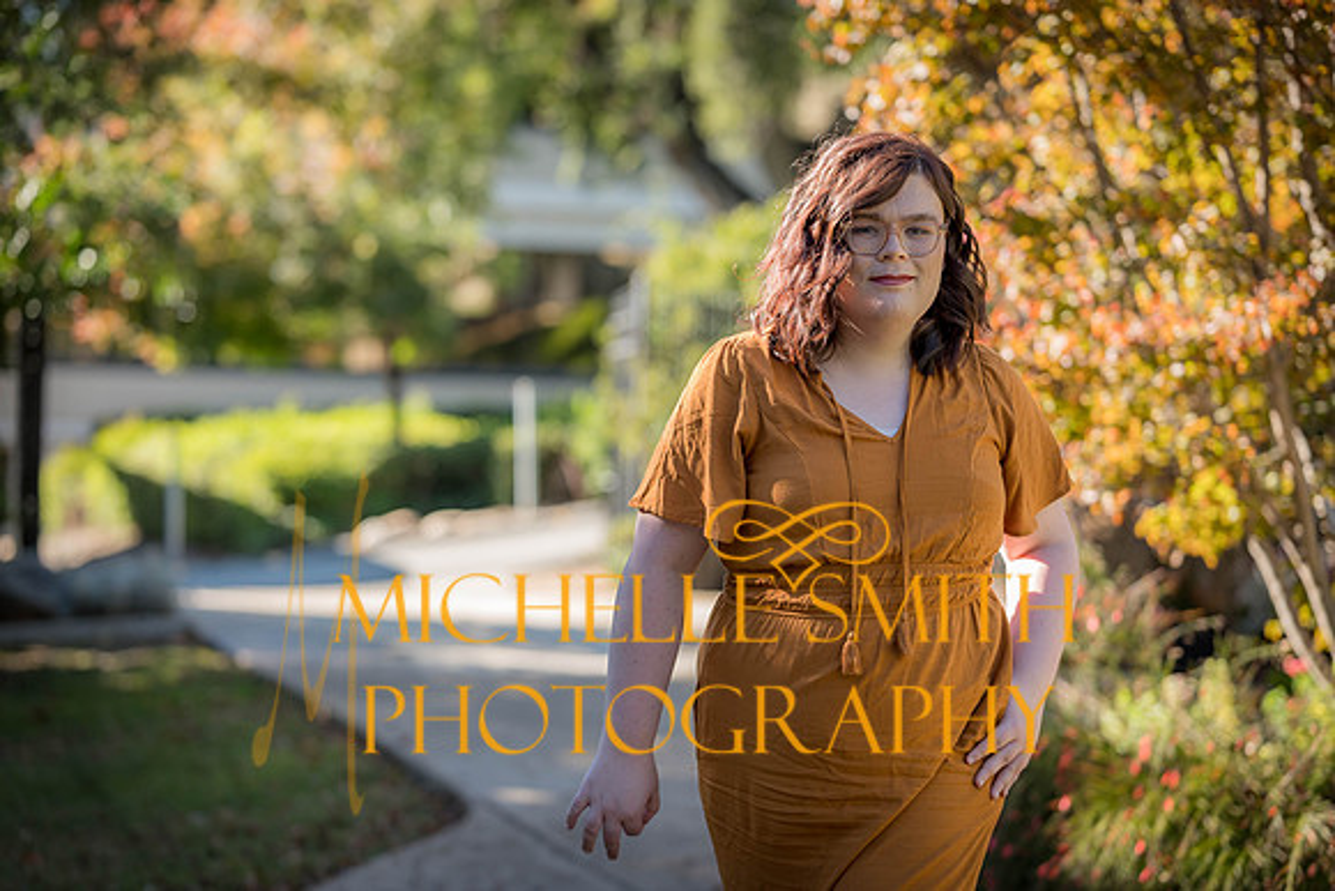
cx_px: 668
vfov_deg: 16.1
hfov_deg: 23.9
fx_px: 3153
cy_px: 446
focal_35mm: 85
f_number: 2.2
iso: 100
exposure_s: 1/500
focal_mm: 85
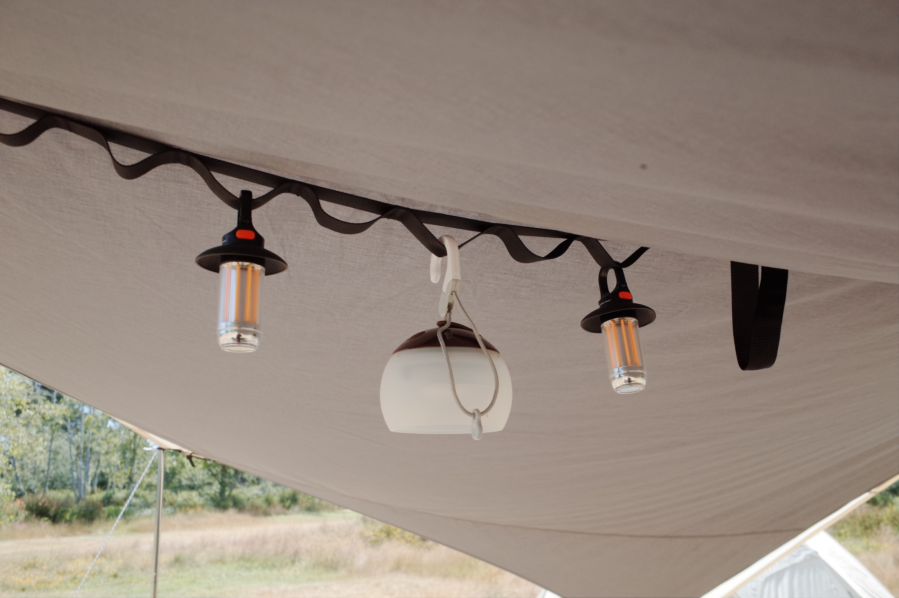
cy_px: 299
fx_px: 699
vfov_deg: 46.3
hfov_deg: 65.5
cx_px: 450
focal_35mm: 28
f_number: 5.6
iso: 320
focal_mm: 18.3
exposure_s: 1/350
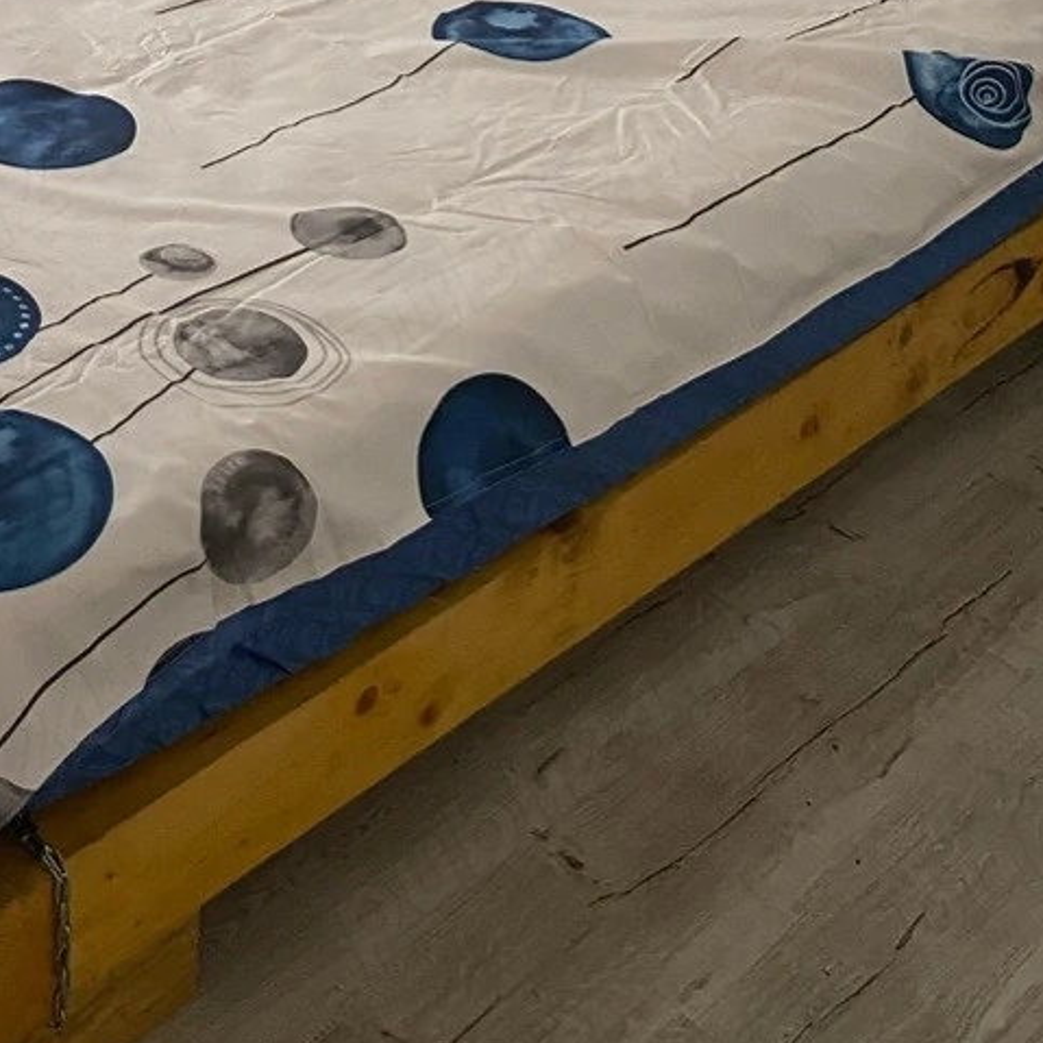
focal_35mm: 64
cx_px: 146
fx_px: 2182
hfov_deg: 26.2
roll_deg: -1.3
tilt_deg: -16.8
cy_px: -268
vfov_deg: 24.0
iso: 200
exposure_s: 1/60
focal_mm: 4.25
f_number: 1.8
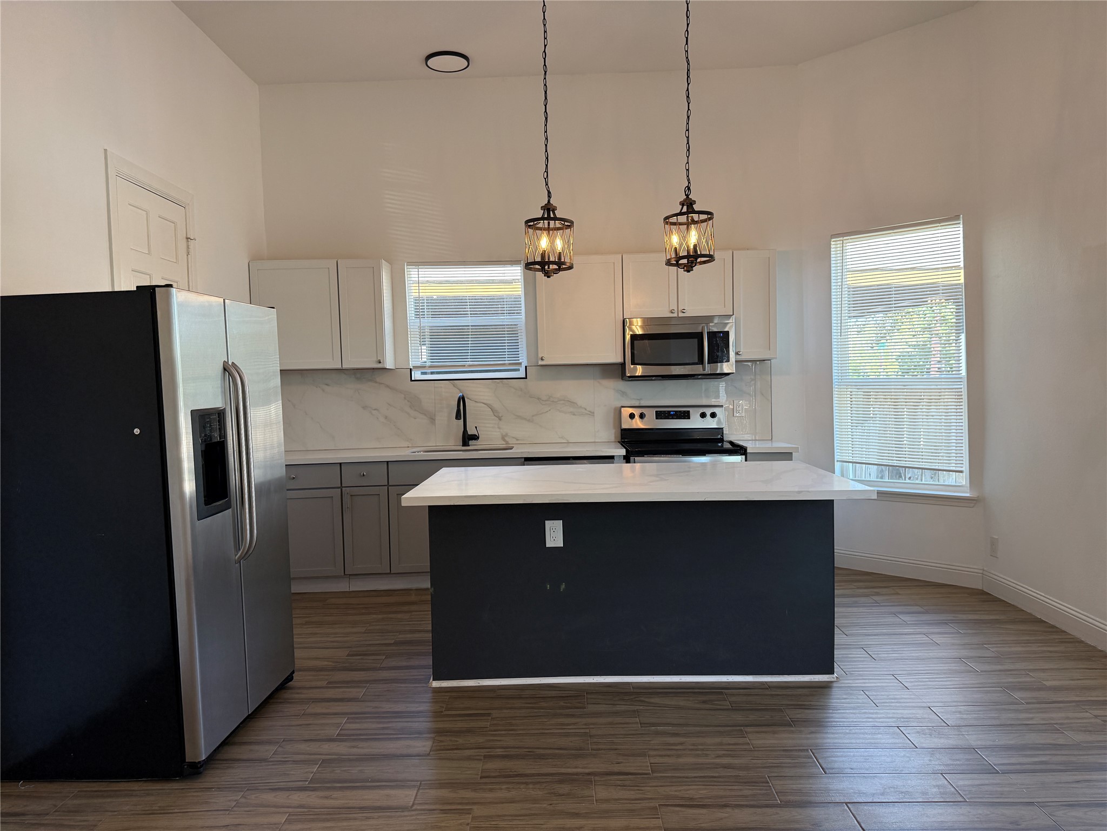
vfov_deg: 56.8
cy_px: 416
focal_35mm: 24
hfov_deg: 71.6
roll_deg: +0.8
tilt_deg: -2.9
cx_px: 554
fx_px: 768
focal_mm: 6.76
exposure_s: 1/170
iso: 200
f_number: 1.78
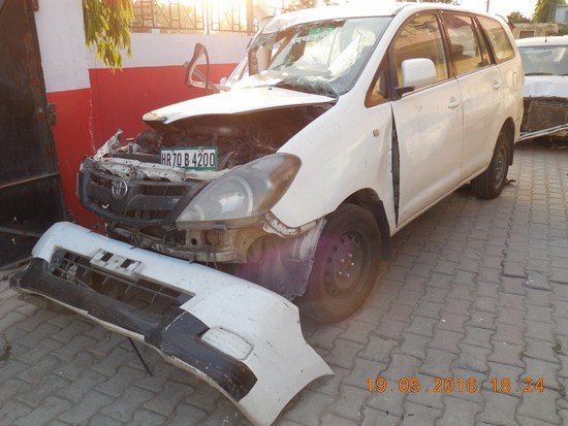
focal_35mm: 30
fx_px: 492
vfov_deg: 46.8
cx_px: 284
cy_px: 213
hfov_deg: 59.9
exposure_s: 1/100
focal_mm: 5.3
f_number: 3.8
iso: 125
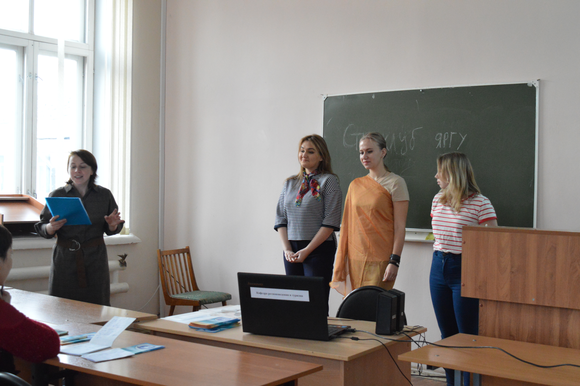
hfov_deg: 41.1
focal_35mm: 48
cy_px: 193
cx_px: 290
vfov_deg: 28.0
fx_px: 773
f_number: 7.1
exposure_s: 1/60
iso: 3200
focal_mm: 32
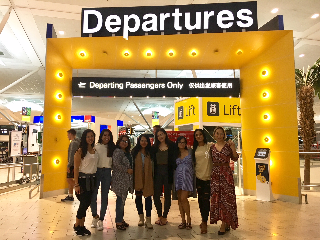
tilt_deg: +5.6
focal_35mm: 29
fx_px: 268
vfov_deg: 48.2
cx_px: 160
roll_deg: +0.2
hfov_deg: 61.7
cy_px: 120
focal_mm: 4.15
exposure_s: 1/33
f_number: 2.2
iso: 80
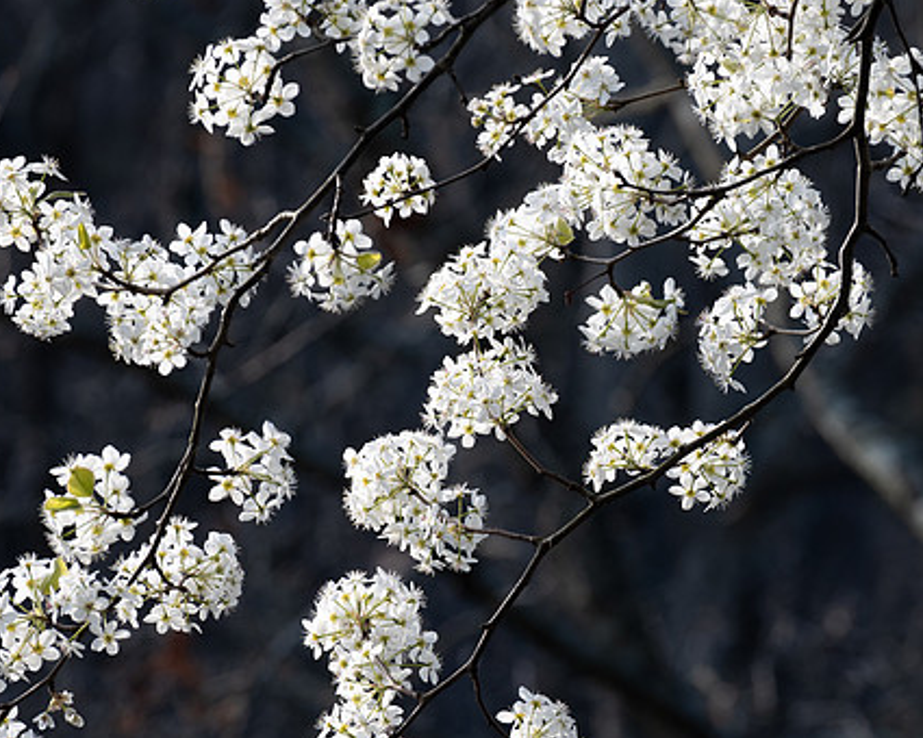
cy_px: 441
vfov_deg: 3.6
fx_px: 11610
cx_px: 524
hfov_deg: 4.6
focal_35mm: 425
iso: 100
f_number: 8
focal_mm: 190
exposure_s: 1/100
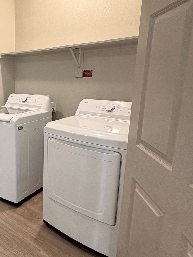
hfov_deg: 43.8
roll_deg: +0.0
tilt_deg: -12.4
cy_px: 118
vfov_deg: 61.6
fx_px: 216
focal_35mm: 29
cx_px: 17
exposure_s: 1/60
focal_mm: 2.22
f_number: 2.2
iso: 125
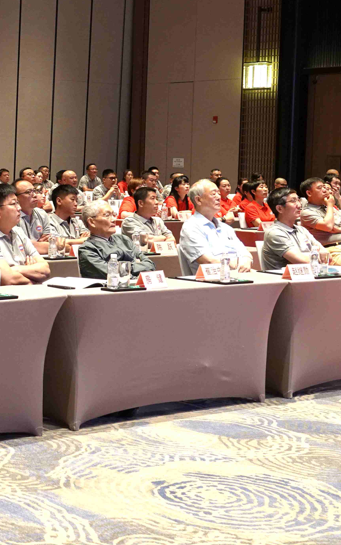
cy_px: 220
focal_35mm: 73
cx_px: -182
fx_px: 1085
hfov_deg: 16.2
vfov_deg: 28.2
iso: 640
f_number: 3.2
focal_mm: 13.31
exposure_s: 1/40
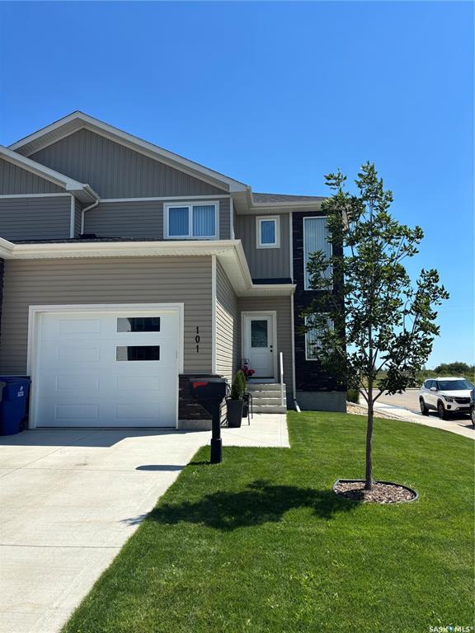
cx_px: 238
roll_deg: +2.0
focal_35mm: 26
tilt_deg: +5.9
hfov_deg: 53.1
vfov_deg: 67.3
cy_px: 316
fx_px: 476
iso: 50
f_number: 1.6
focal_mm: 5.96
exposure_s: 1/3311
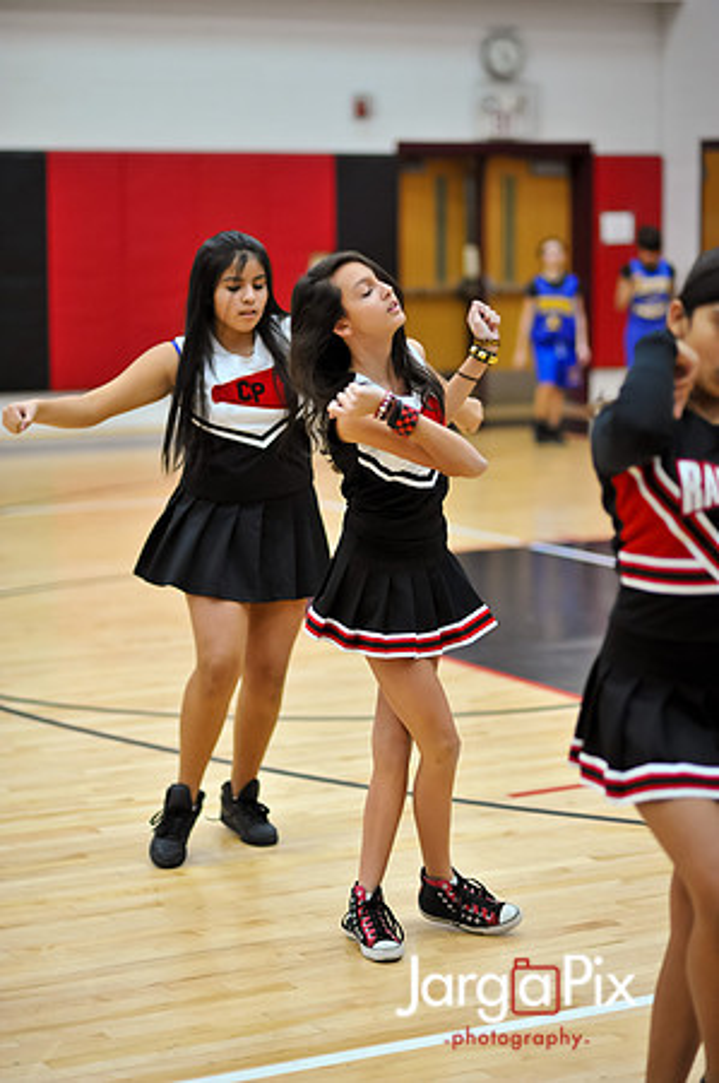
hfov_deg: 16.0
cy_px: 542
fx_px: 2552
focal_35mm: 85
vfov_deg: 23.9
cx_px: 360
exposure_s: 1/500
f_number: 2
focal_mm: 85
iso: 1800
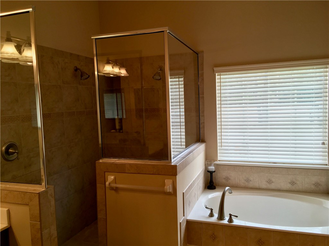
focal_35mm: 29
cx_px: 164
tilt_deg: -6.4
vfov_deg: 48.2
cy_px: 123
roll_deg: +1.6
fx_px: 276
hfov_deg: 61.7
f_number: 2.2
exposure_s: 1/60
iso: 32
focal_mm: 4.15
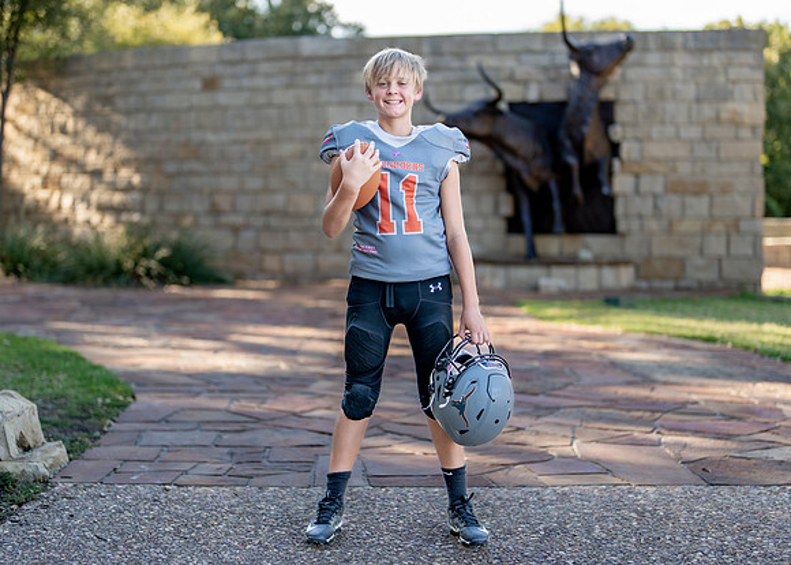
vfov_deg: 22.0
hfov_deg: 30.5
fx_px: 1450
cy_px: 287
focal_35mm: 65
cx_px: 402
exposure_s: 1/1000
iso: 100
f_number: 1.2
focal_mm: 50
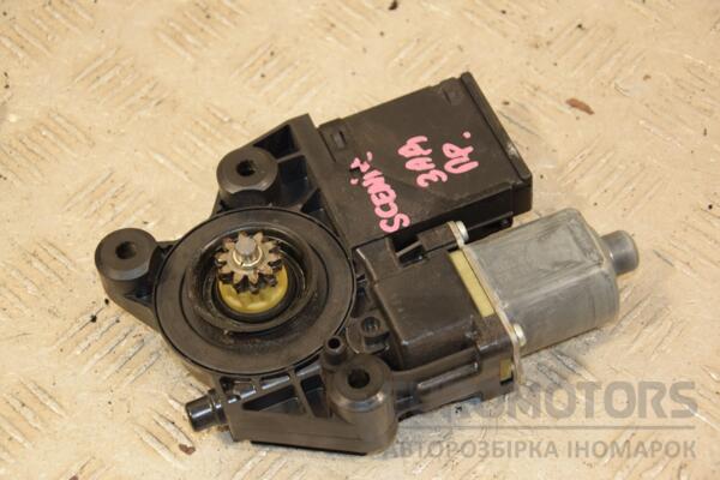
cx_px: 360
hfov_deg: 21.9
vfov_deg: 14.7
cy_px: 240
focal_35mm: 93
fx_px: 1860
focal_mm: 62
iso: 800
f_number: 5.3
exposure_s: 1/125
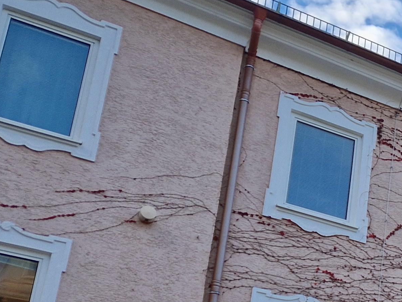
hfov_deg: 20.8
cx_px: 632
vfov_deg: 18.2
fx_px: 894
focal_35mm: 77
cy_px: 354
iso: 50
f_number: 1.8
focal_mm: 5.4
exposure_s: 1/193
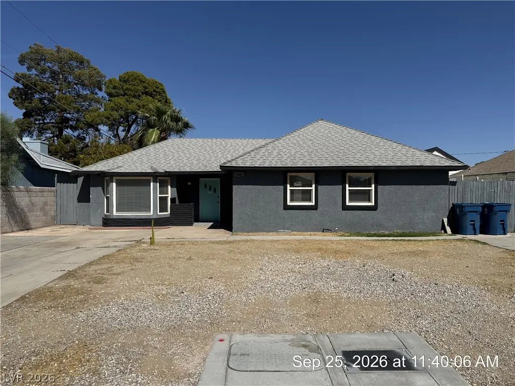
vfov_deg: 56.8
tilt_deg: -1.1
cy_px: 193
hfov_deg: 71.6
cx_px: 258
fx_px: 357
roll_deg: -0.2
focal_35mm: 24
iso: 80
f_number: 1.78
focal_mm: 6.76
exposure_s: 1/10417
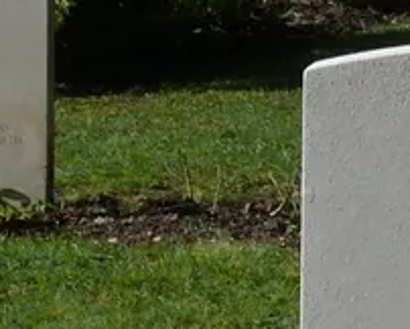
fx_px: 3753
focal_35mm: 309
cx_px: 554
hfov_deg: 6.2
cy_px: 447
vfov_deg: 5.0
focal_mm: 9.1
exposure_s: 1/400
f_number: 7.1
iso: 100
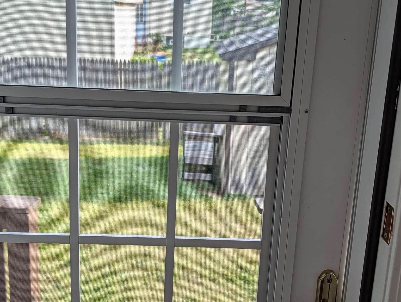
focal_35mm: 44
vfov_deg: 33.0
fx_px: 510
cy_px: 144
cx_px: 185
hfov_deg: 42.9
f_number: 1.68
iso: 17
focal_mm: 6.9
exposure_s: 1/120
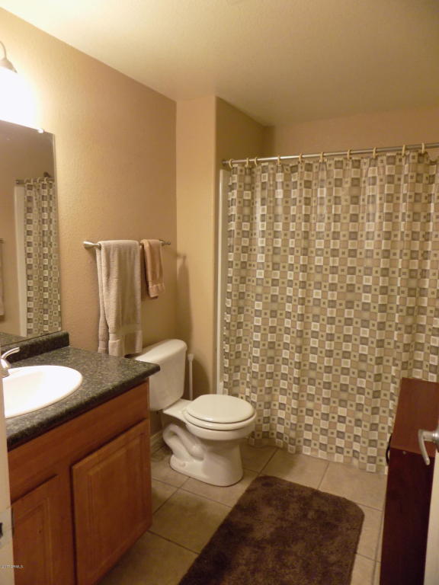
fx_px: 389
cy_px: 292
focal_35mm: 23
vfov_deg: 73.9
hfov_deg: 58.9
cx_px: 220
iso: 280
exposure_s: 1/30
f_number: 3.1
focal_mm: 4
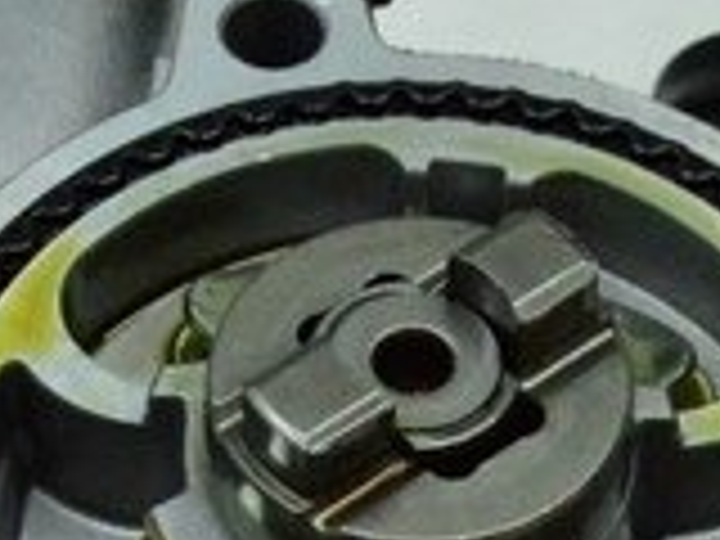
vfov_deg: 6.4
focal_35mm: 230
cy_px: 731
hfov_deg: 8.6
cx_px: 387
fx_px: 4785
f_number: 6.3
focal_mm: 25
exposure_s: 1/640
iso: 6400
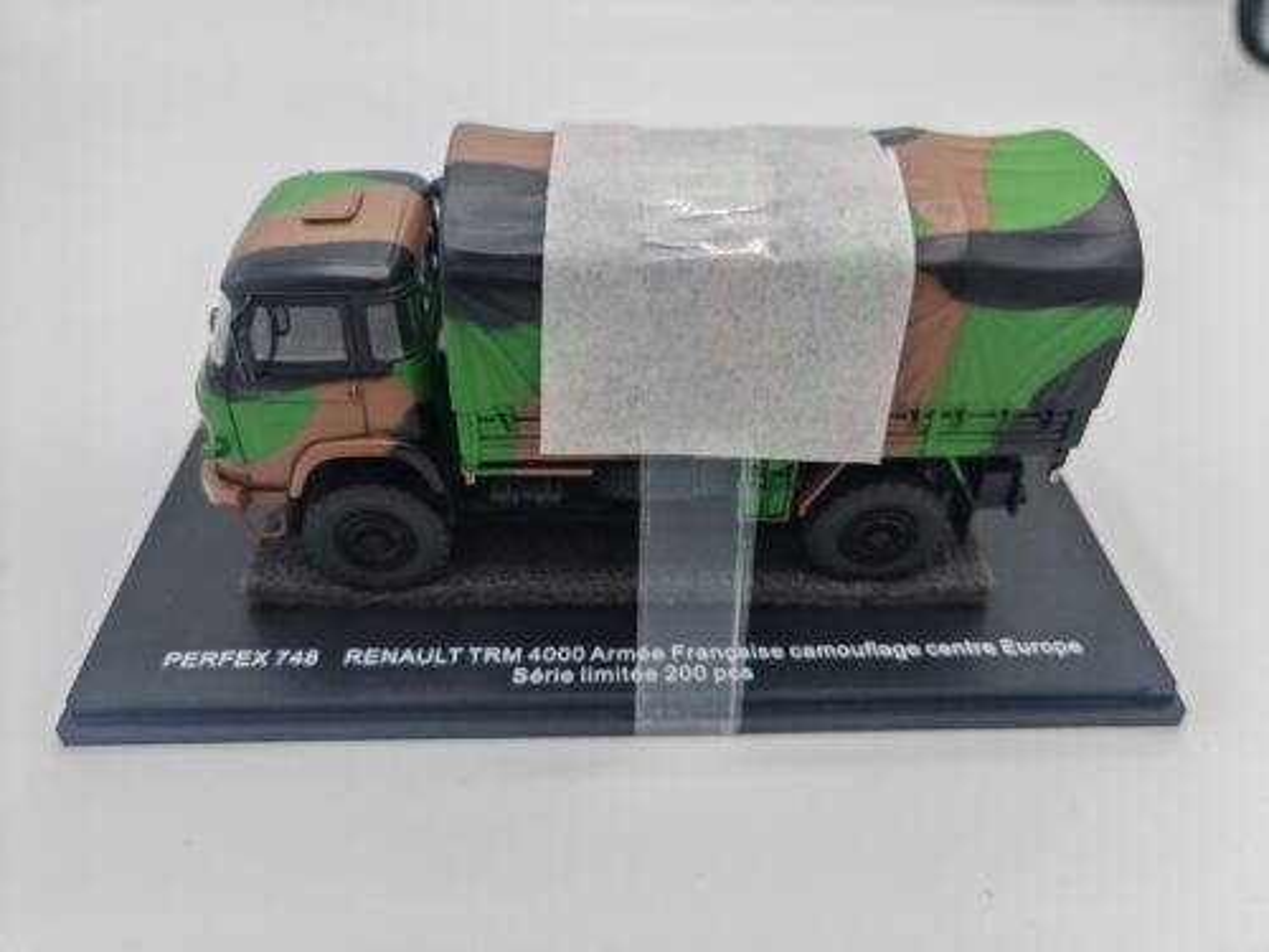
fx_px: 990
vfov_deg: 51.4
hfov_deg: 65.3
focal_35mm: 27
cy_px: 476
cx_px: 634
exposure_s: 1/250
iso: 50
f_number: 1.9
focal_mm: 6.67
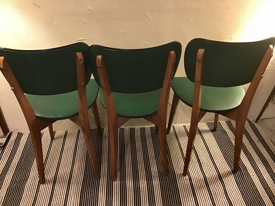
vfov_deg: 45.4
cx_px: 138
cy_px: 103
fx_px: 246
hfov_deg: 58.4
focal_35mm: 31
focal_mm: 3.3
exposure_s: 1/17
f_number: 2.4
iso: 400
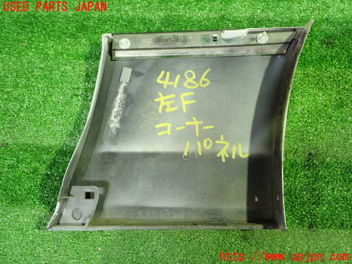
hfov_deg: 60.0
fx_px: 305
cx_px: 176
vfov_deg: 46.8
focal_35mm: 30
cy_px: 132
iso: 800
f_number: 2.3
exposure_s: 1/30
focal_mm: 5.4
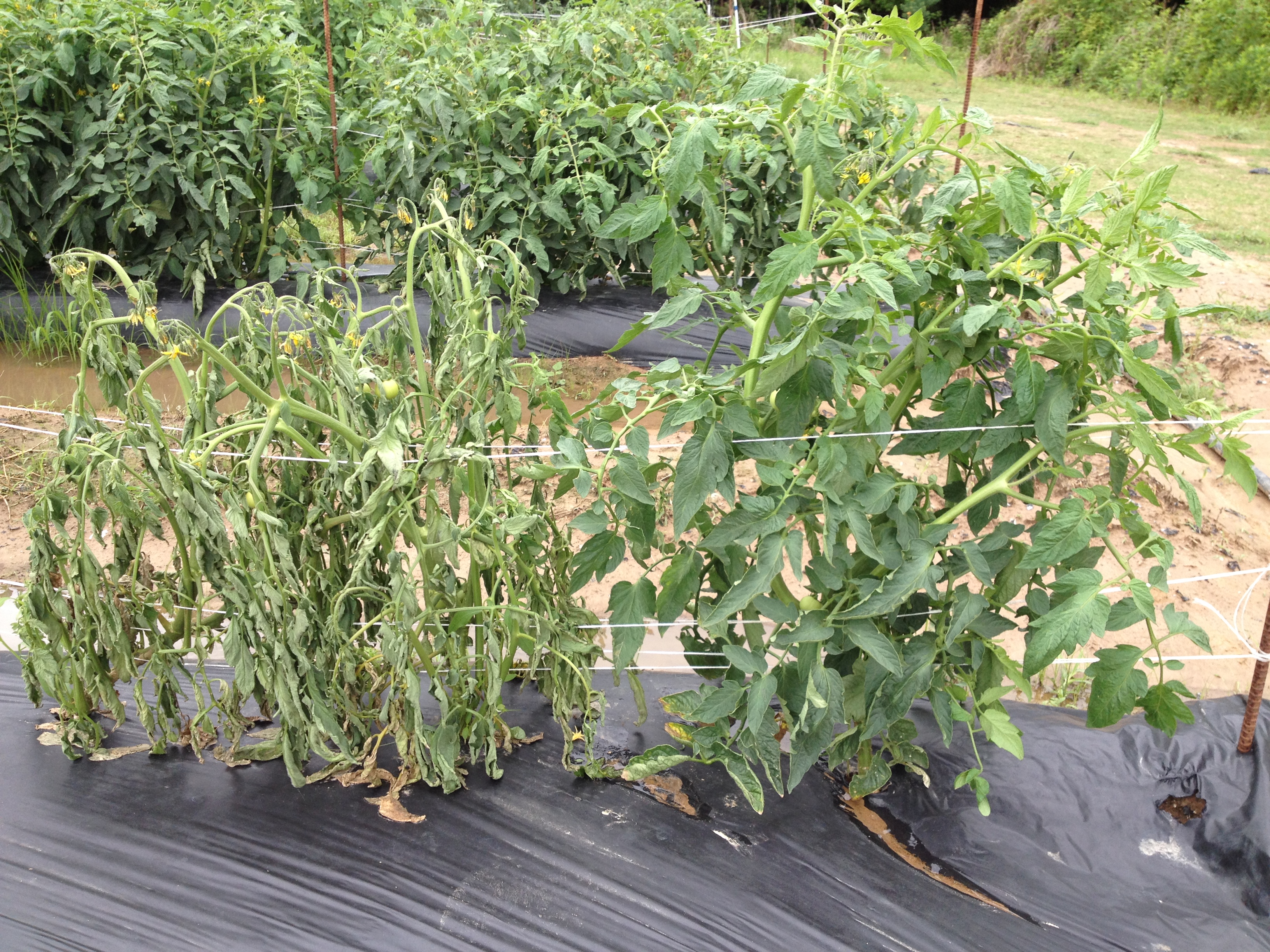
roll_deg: -1.9
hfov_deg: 52.6
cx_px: 635
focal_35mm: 35
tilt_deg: -21.8
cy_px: 476
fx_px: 1284
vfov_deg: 40.7
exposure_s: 1/120
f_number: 2.4
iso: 50
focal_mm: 4.28
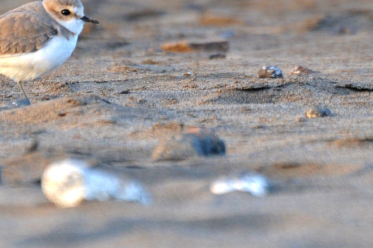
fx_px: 8511
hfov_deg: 2.5
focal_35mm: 822
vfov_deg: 1.7
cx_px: 179
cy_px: 83
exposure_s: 1/160
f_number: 5.6
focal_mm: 300
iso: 640
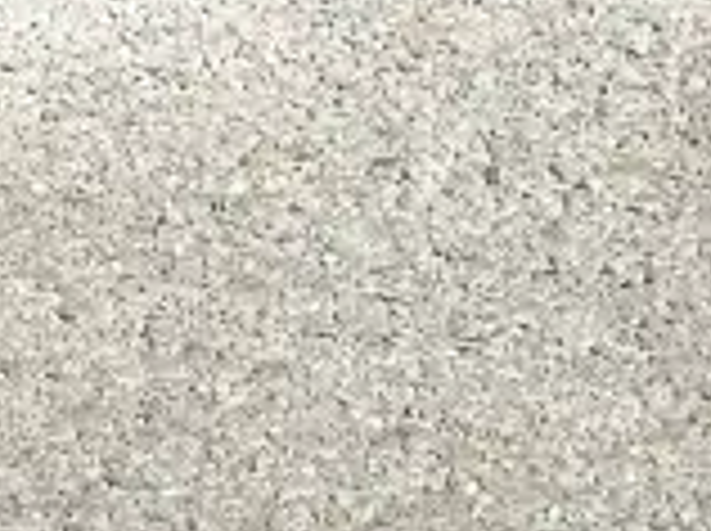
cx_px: -292
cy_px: -464
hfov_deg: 9.9
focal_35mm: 195
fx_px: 3999
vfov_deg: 7.4
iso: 100
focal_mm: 6.86
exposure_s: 1/8197
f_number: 1.78
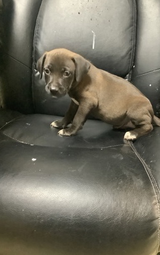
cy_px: 129
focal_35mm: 34
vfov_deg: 56.7
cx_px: 95
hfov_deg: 37.2
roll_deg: -5.8
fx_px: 237
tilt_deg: -20.6
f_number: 2.4
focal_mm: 3.3
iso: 800
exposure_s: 1/30
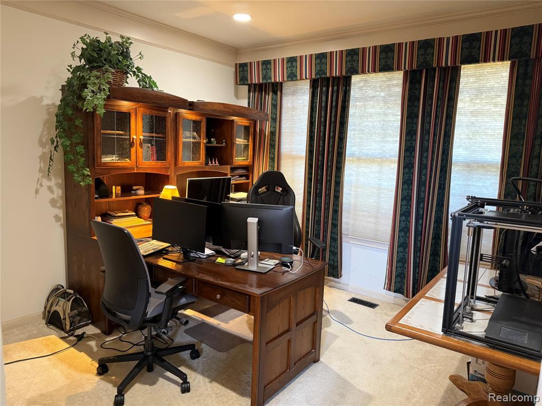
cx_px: 271
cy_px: 203
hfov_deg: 71.6
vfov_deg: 56.8
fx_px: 376
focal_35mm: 24
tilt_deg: -7.8
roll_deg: -2.1
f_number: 1.78
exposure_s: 1/60
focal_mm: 6.76
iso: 400
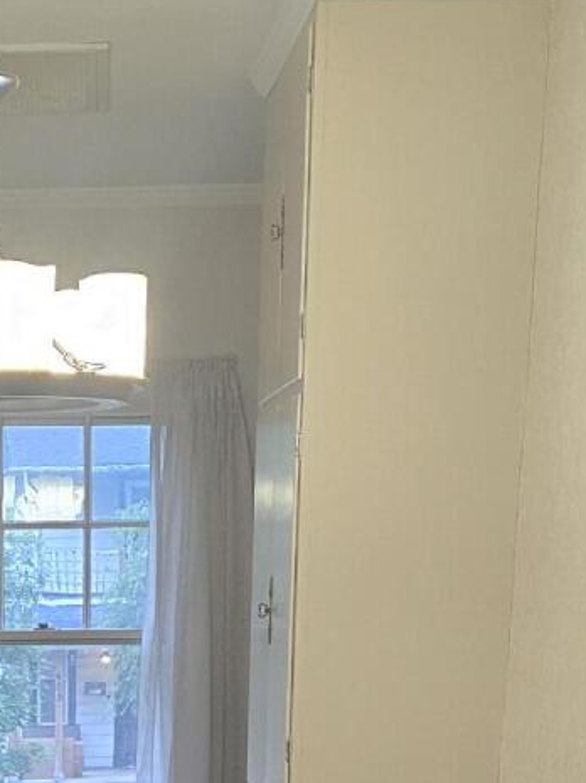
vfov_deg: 17.6
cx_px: -29
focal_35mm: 99
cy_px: 1207
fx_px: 2238
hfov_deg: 14.6
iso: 200
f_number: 1.7
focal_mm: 6.3
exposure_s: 1/120
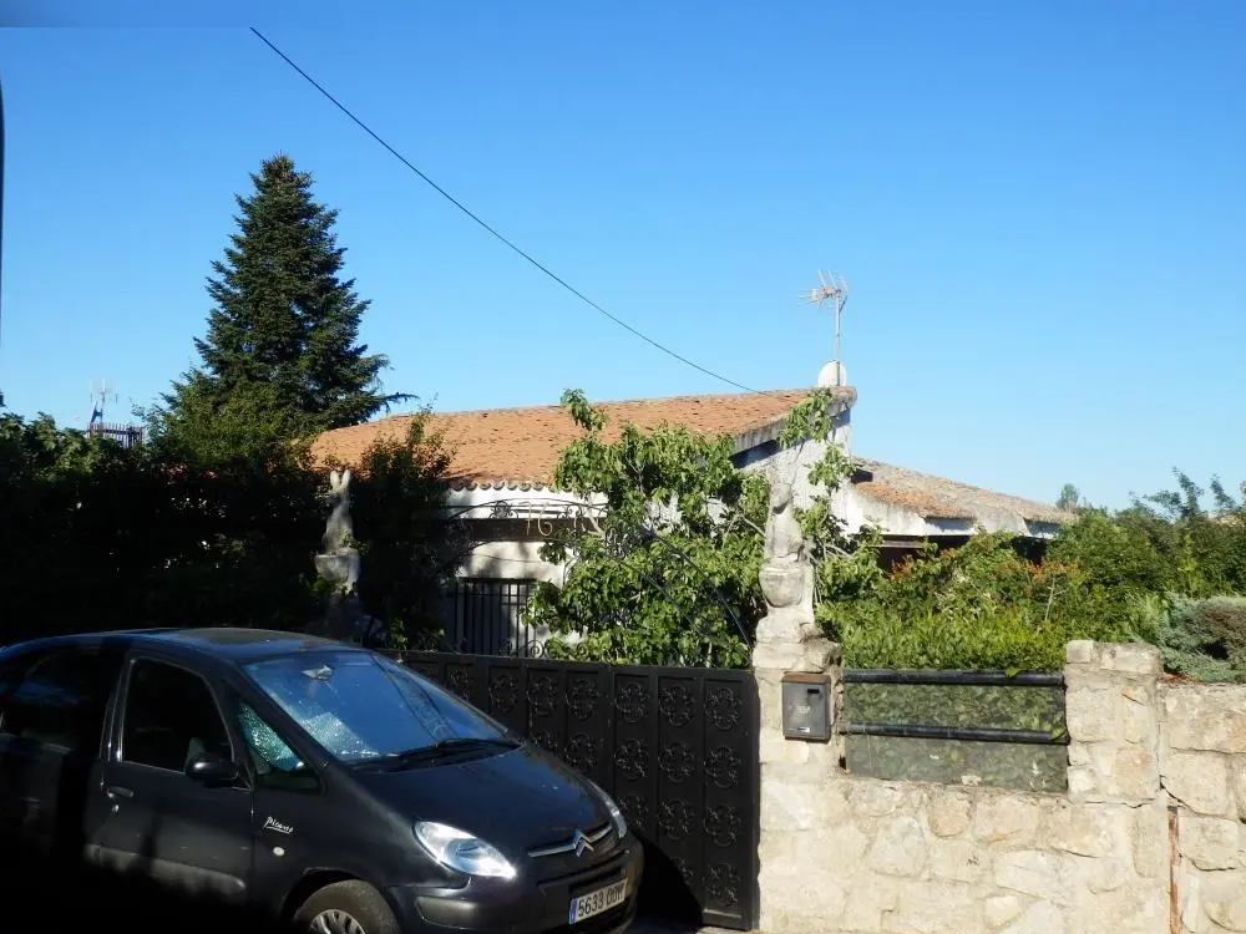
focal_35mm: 43
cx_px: 618
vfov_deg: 33.6
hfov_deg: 43.9
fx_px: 1548
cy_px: 468
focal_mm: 7.4
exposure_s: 1/640
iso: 80
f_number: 4
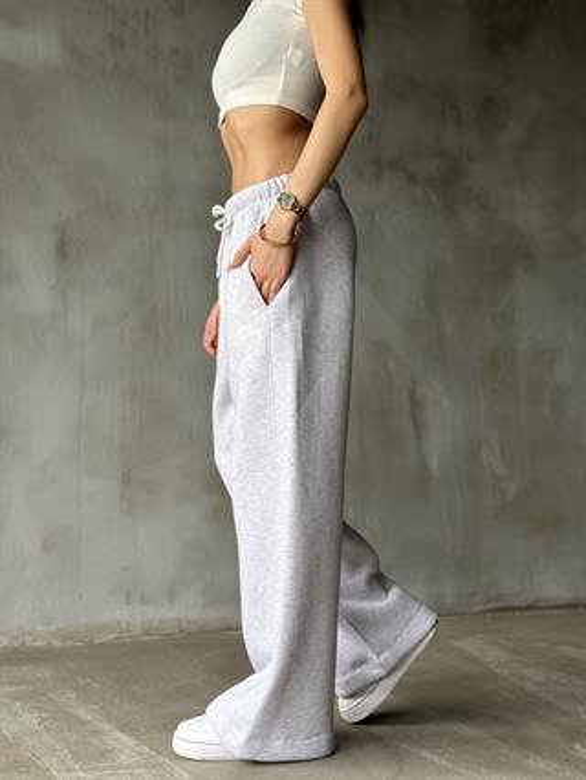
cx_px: 293
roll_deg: -1.2
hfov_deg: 30.3
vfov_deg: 39.6
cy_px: 390
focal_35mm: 48
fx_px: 1082
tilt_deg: +2.5
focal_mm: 6.86
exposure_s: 1/97
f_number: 1.78
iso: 125
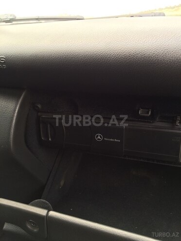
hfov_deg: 48.2
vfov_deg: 61.7
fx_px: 202
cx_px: 90
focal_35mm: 29
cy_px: 120
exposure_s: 1/50
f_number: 2.2
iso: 32
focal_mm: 4.15
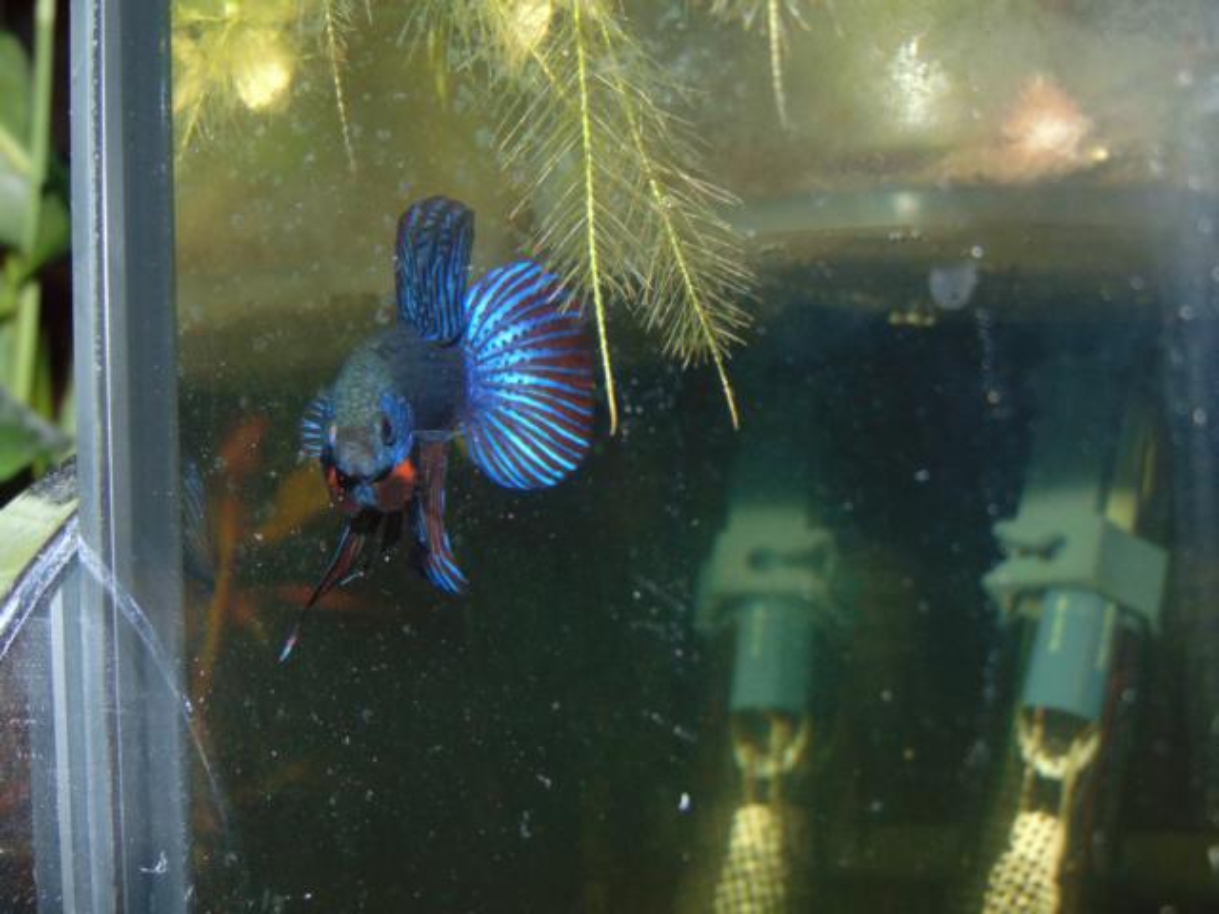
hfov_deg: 38.2
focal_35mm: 50
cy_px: 457
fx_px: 1761
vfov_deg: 29.1
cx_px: 610
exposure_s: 1/60
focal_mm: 9
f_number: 3.5
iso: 200
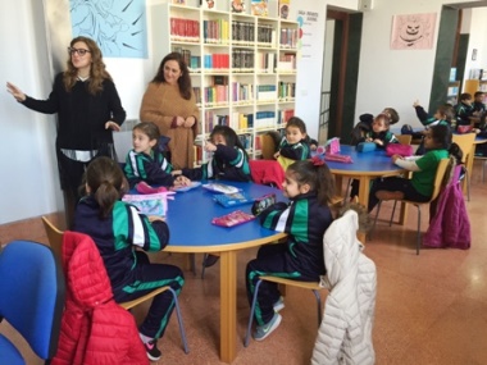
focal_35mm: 29
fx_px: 408
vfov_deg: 48.2
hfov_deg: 61.7
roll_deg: -0.4
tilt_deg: -14.5
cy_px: 182
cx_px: 244
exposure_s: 1/33
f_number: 2.2
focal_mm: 4.15
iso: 50
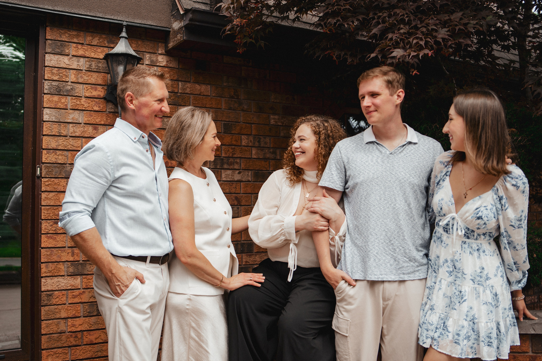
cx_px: 271
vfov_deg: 37.9
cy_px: 180
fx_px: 527
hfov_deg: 54.4
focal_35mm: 35
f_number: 2.5
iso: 125
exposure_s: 1/800
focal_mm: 35
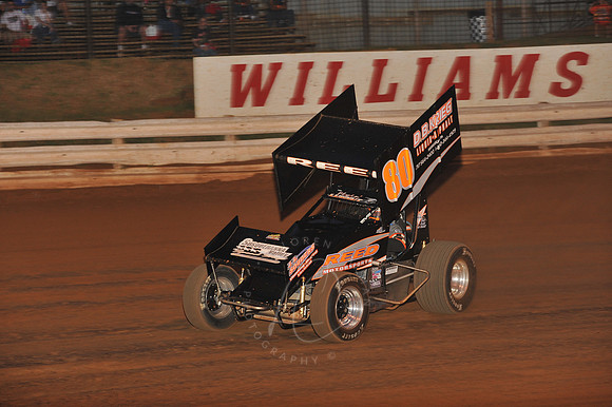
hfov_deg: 17.1
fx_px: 2039
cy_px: 204
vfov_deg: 11.4
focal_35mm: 120
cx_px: 306
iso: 1000
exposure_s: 1/320
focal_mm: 120
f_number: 6.3
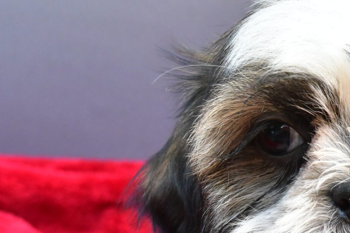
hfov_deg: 16.4
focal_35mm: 117
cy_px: 269
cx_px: 471
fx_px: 1138
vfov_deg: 11.5
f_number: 10
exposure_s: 1/200
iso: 3200
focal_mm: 28
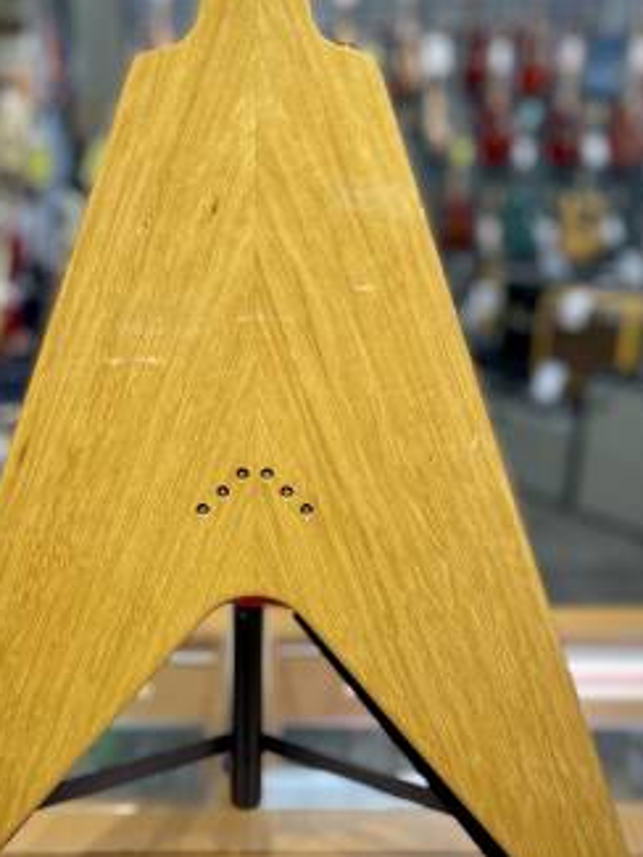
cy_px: 440
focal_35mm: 32
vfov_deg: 56.8
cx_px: 256
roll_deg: +2.6
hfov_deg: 44.0
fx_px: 792
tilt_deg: -18.9
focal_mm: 4.2
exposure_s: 1/120
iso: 64
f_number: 1.6
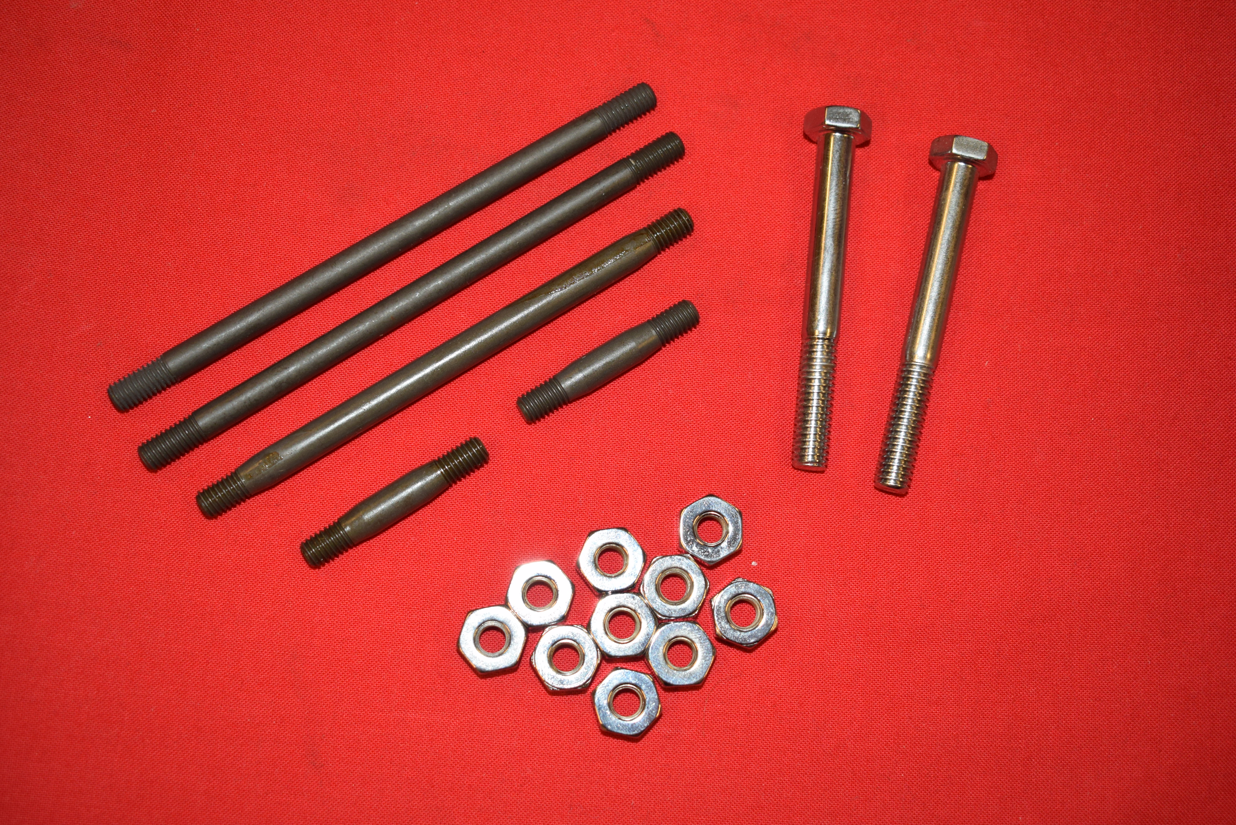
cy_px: 412
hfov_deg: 42.3
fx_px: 1597
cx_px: 618
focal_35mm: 46
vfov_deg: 29.0
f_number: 5
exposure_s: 1/125
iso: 400
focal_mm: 31
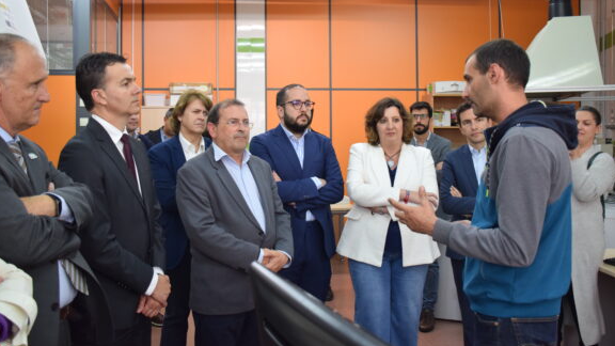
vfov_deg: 32.7
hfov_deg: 55.3
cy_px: 136
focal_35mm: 36
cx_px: 300
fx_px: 587
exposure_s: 1/100
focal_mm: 22
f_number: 3.5
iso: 1000
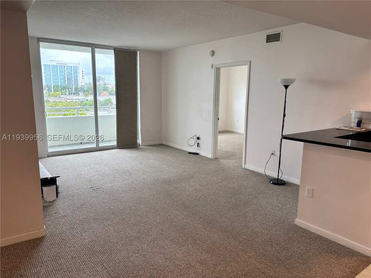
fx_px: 279
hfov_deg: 67.3
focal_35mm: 26
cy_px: 139
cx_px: 186
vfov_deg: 53.1
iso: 64
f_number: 1.6
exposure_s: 1/120
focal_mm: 5.96
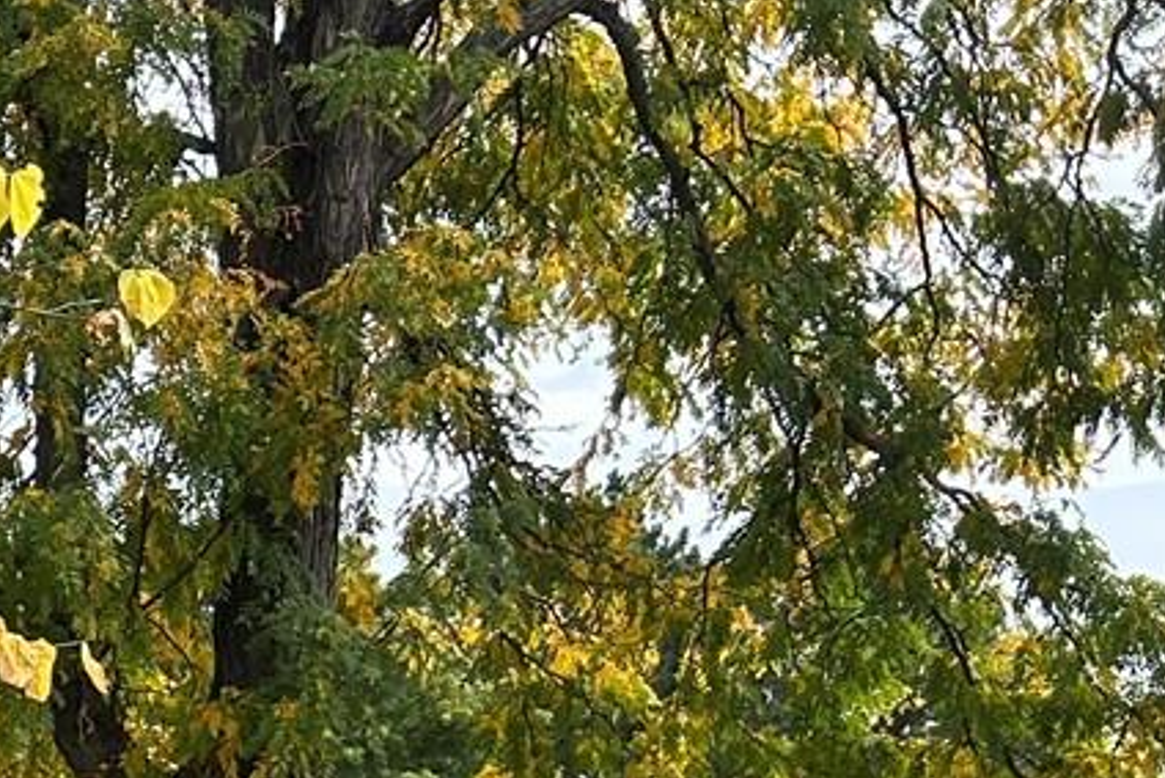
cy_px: 1553
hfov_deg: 16.7
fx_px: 3302
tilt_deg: -6.0
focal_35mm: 102
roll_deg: +2.6
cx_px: -912
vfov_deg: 12.0
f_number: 1.5
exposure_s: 1/1079
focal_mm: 5.7
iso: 50
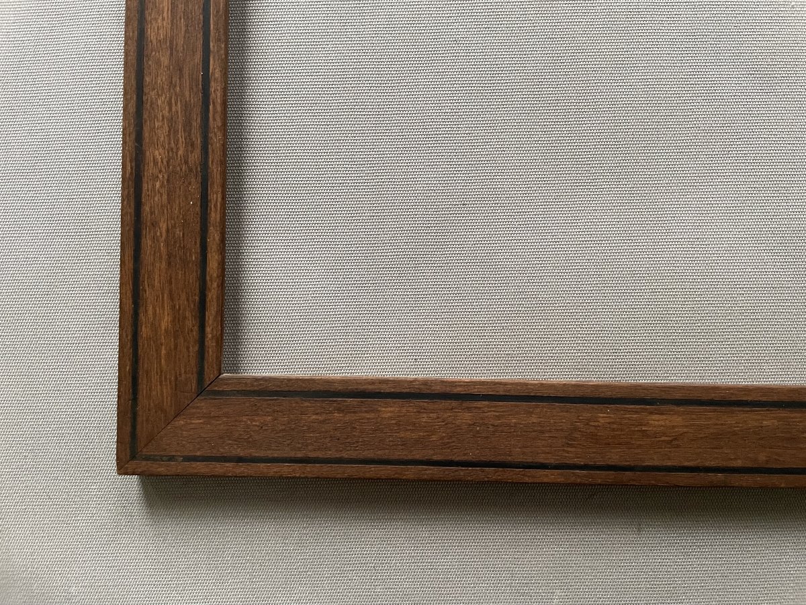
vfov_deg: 53.1
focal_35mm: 26
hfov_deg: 67.3
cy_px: 302
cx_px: 403
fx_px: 605
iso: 500
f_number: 1.6
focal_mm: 4.2
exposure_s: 1/60
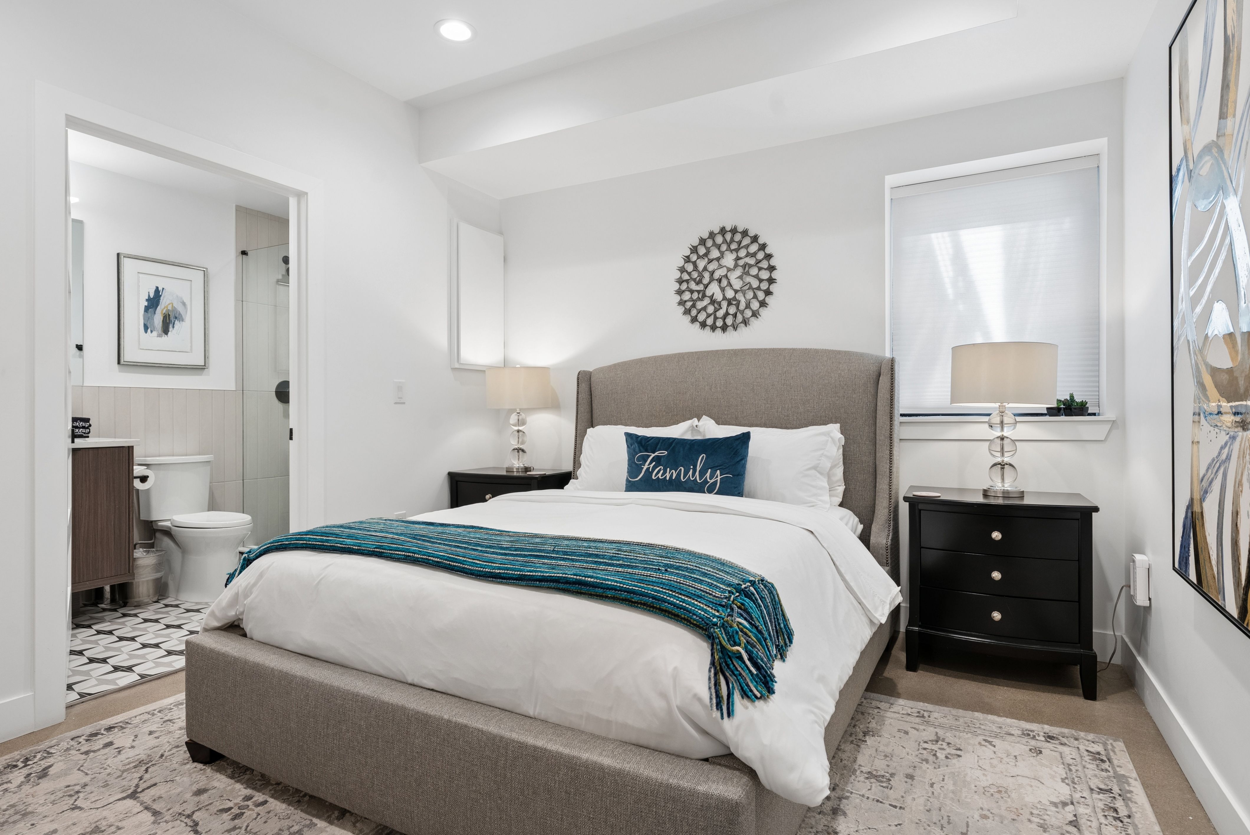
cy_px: 418
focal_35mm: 19
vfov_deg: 64.6
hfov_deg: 86.9
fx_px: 660
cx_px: 625
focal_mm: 19
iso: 320
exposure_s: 1/25
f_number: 8
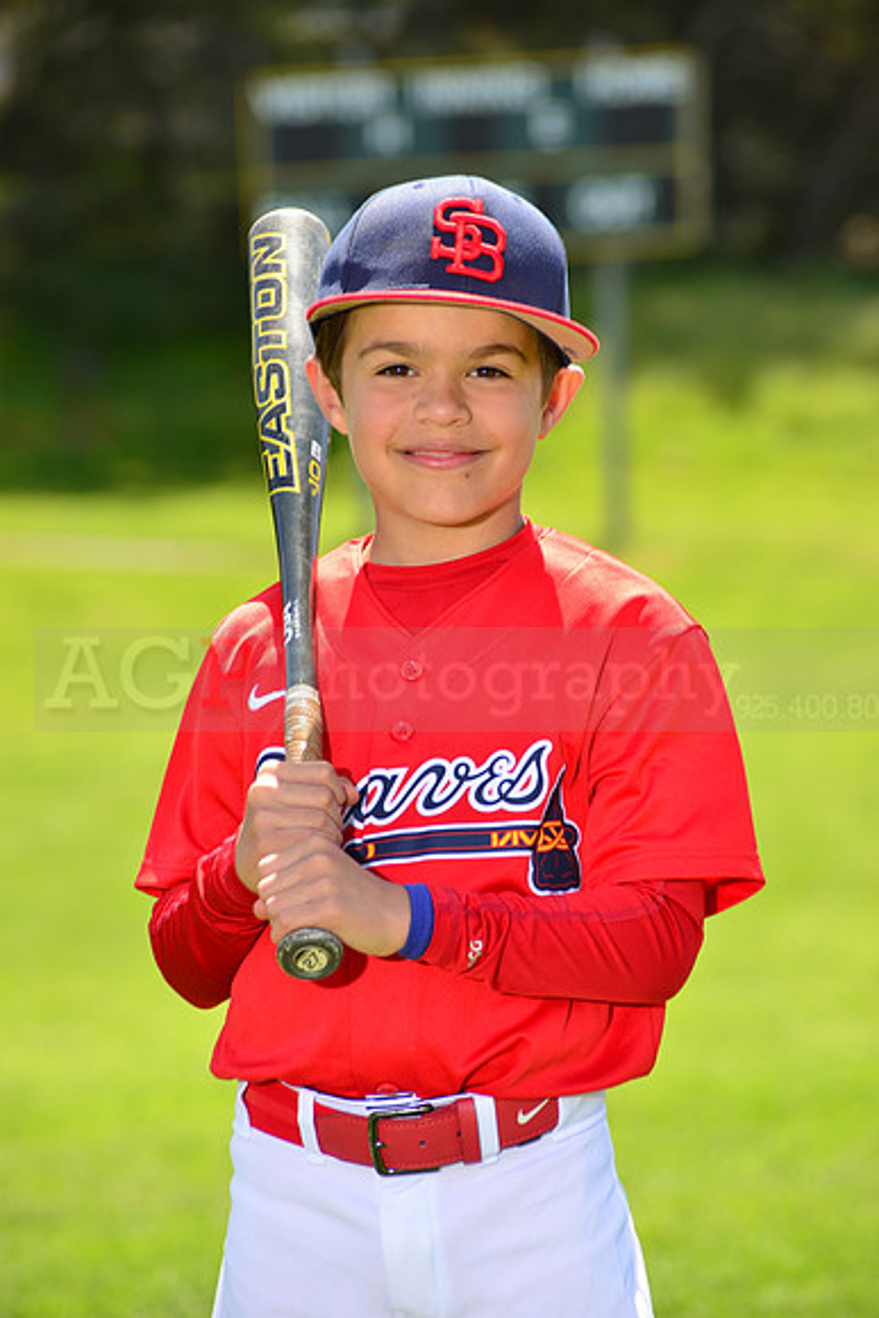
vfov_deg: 10.3
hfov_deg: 6.9
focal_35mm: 200
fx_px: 7320
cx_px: 440
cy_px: 659
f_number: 8
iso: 200
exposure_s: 1/250
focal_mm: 200
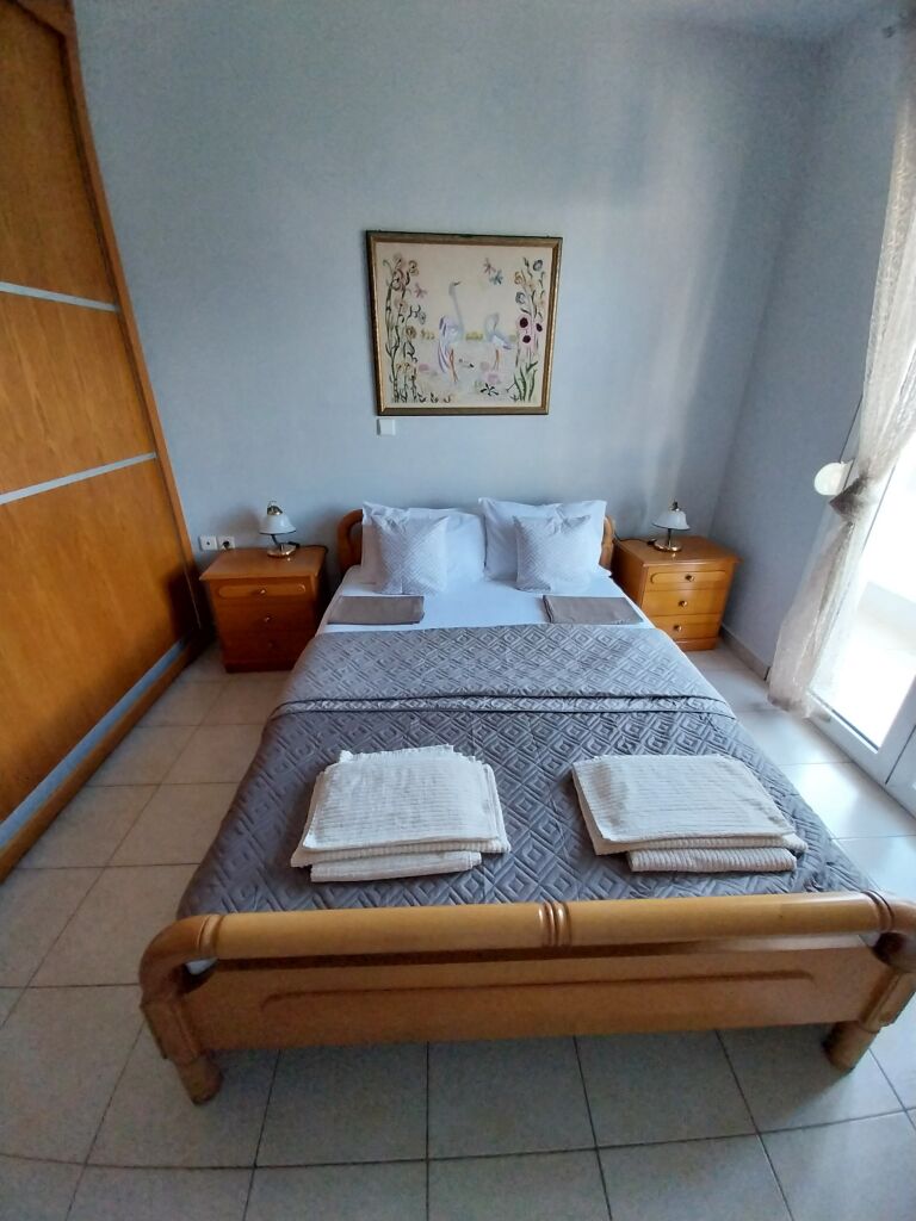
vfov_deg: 106.2
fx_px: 459
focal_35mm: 13
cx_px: 458
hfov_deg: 89.9
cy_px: 610
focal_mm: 1.13
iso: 160
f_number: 2.2
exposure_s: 1/50
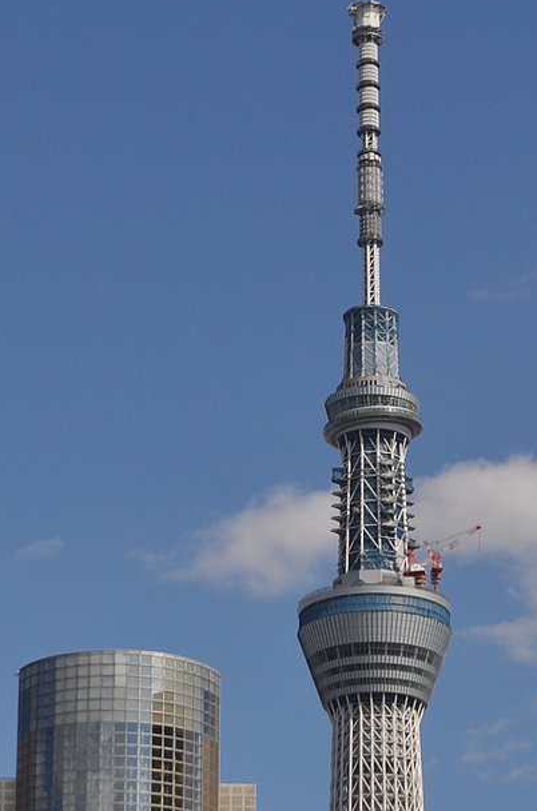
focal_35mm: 91
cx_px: 171
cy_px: 603
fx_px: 2048
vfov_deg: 22.2
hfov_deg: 14.9
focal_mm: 36
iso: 200
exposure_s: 1/500
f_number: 11
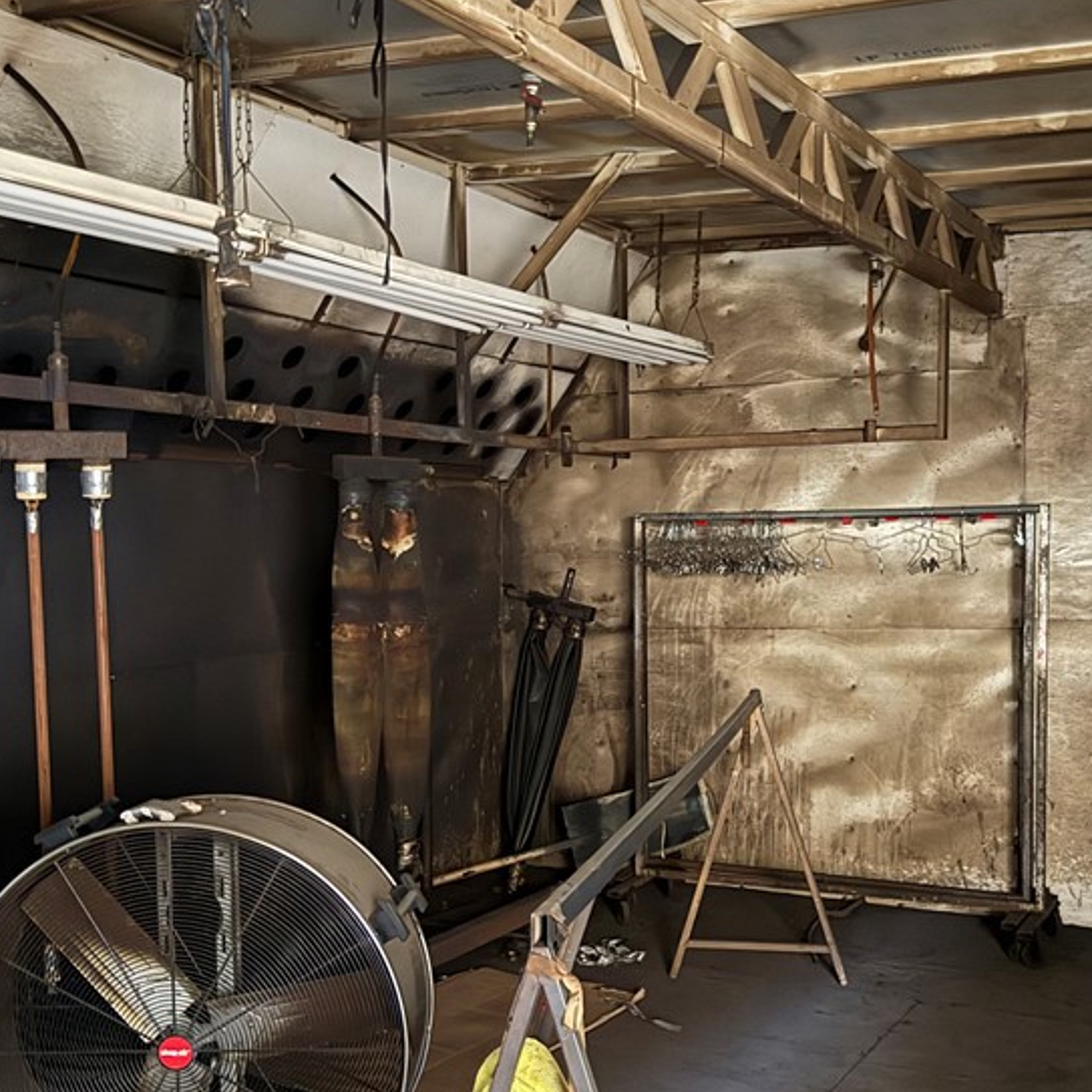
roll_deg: -0.1
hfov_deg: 41.7
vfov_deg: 41.7
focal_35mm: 40
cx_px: 650
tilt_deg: -4.6
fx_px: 1428
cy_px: 654
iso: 2000
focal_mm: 6.76
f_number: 1.78
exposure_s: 1/9
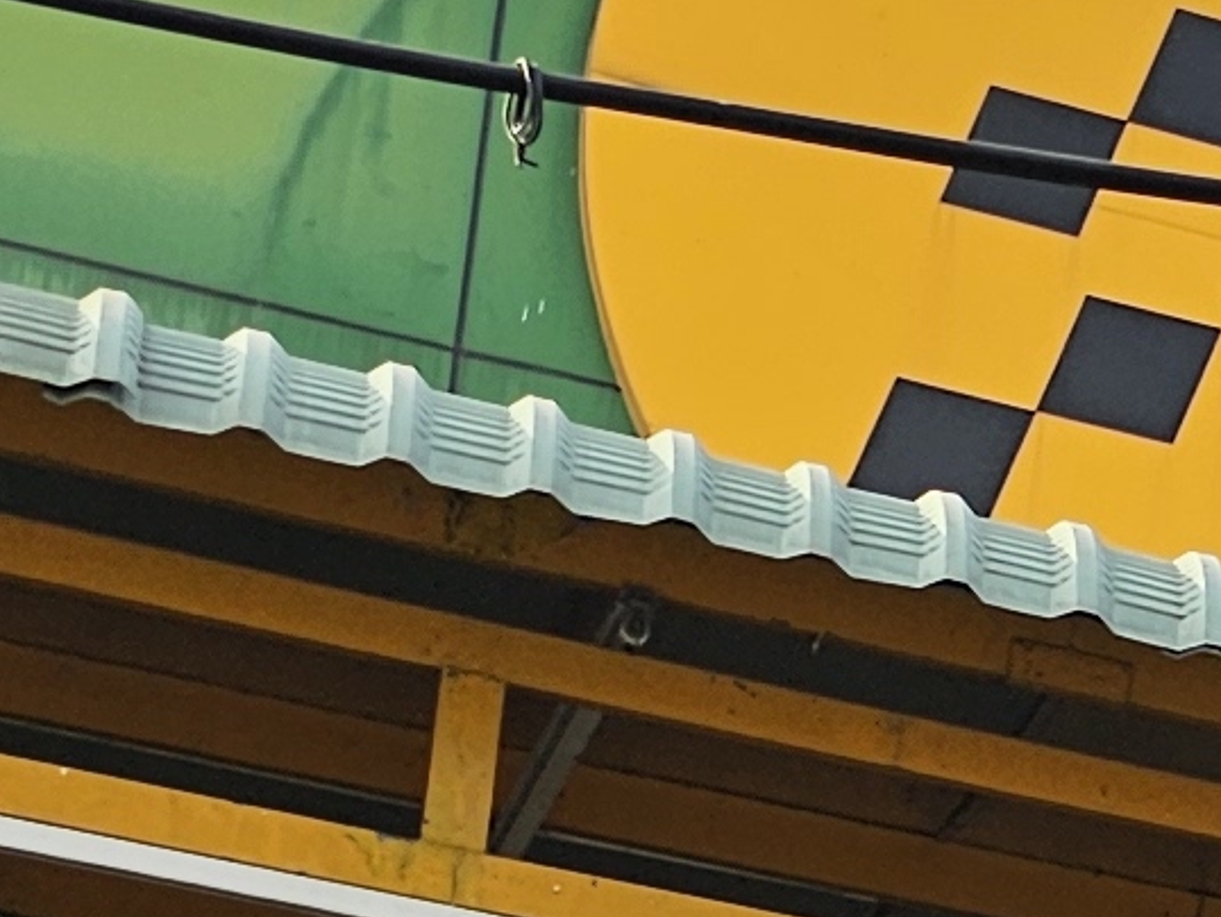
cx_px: 2871
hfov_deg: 10.2
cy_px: 1936
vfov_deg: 8.2
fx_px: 6034
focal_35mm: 171
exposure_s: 1/292
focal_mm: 6.3
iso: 10
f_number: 1.7
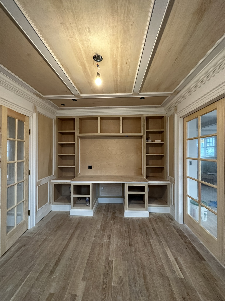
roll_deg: +0.1
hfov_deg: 85.7
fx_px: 121
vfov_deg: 102.1
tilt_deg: -1.0
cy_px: 150
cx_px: 112
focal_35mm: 14
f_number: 2.2
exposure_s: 1/60
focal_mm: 2.22
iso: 400
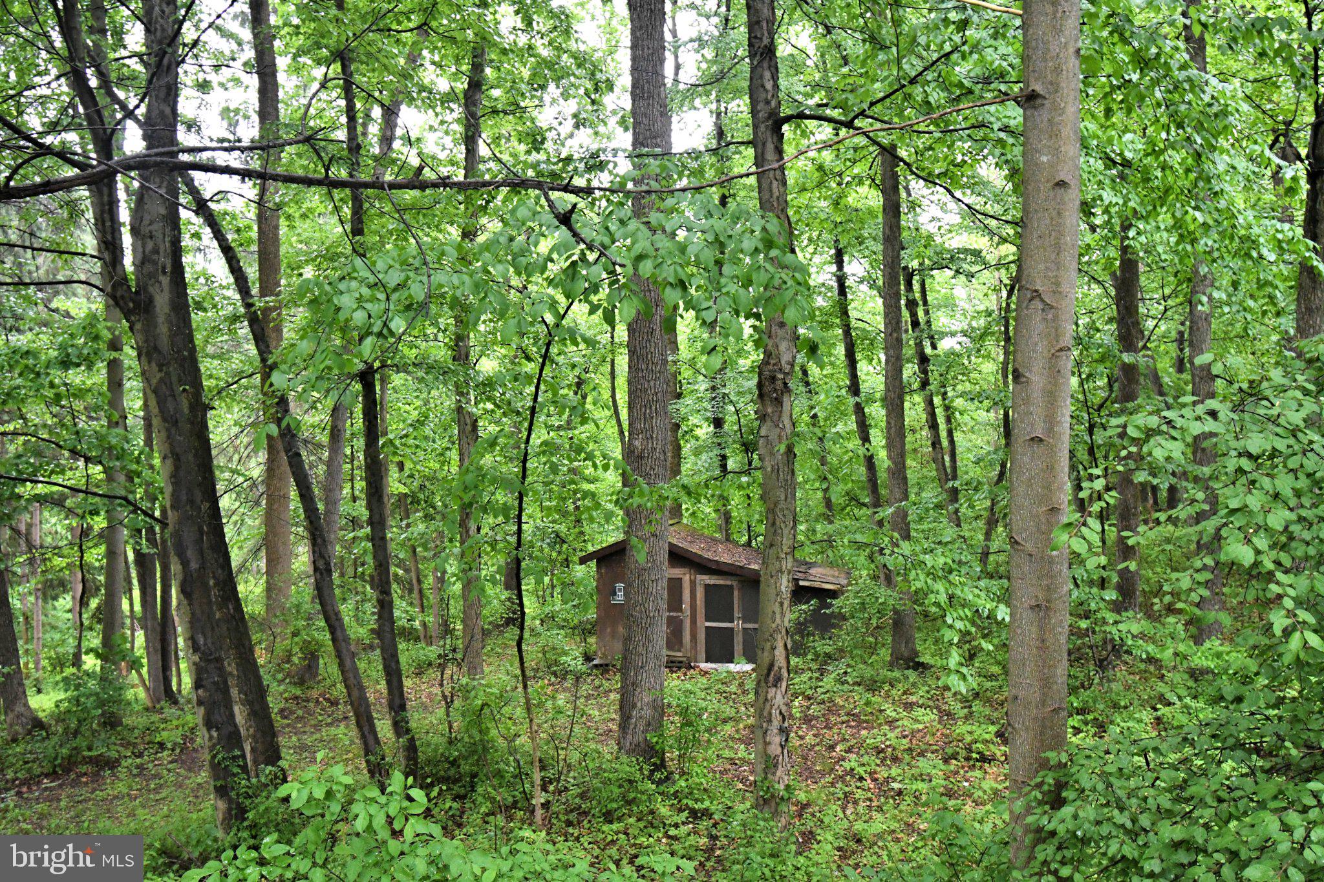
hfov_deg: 61.9
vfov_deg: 43.6
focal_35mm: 30
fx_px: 1103
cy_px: 441
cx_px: 662
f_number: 6.3
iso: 2500
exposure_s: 1/160
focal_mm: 20
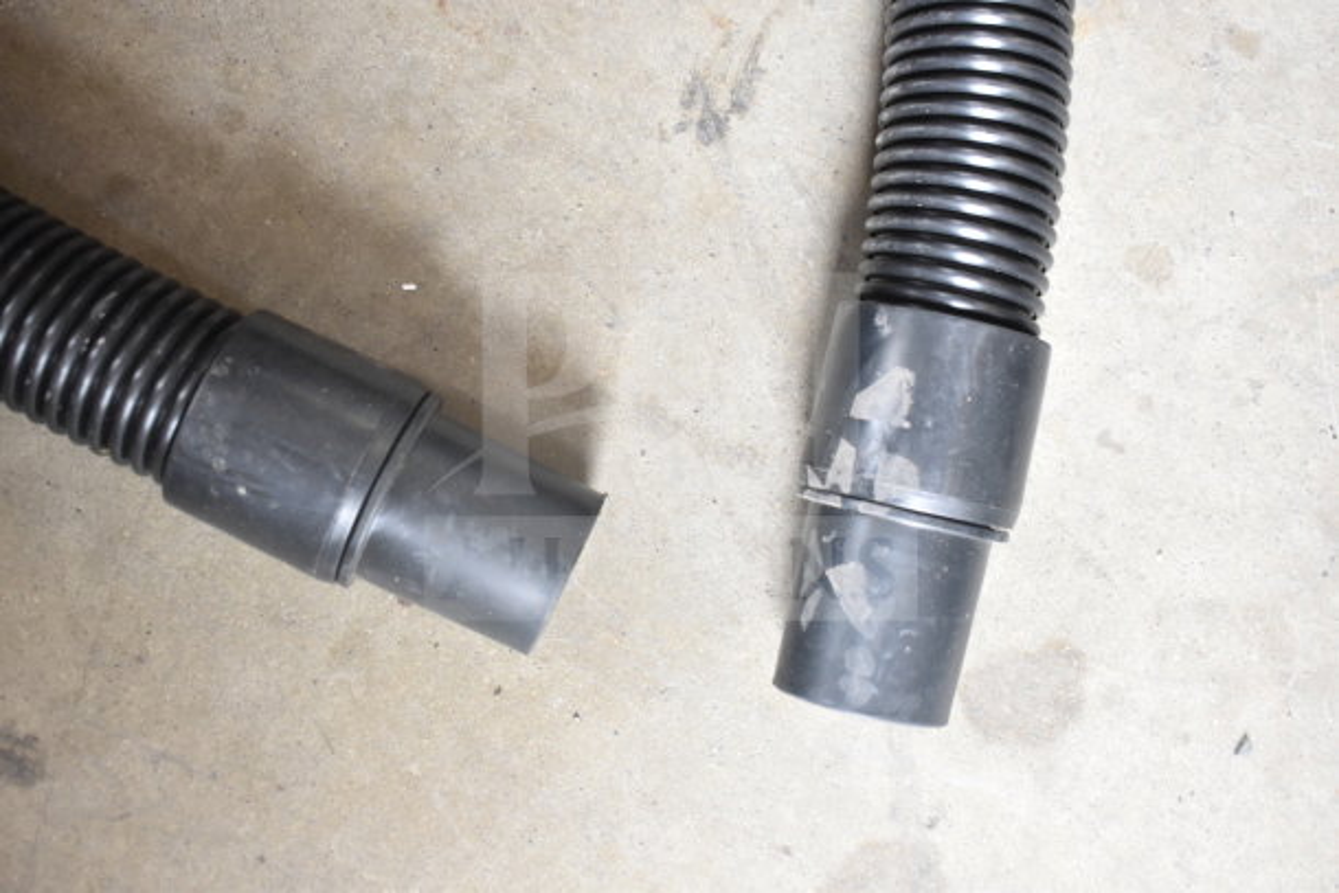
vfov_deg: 30.9
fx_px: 1618
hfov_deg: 45.0
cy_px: 446
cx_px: 670
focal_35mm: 44
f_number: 4.2
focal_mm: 29
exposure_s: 1/50
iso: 1100
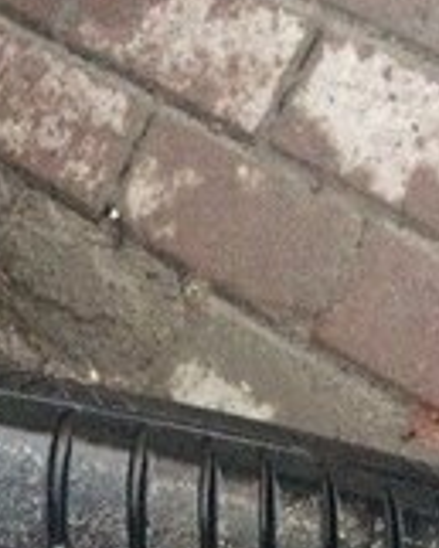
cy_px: 681
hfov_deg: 17.6
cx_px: 153
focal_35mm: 87
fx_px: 1412
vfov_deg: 20.4
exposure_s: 1/17
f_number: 2.2
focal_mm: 4.15
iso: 800
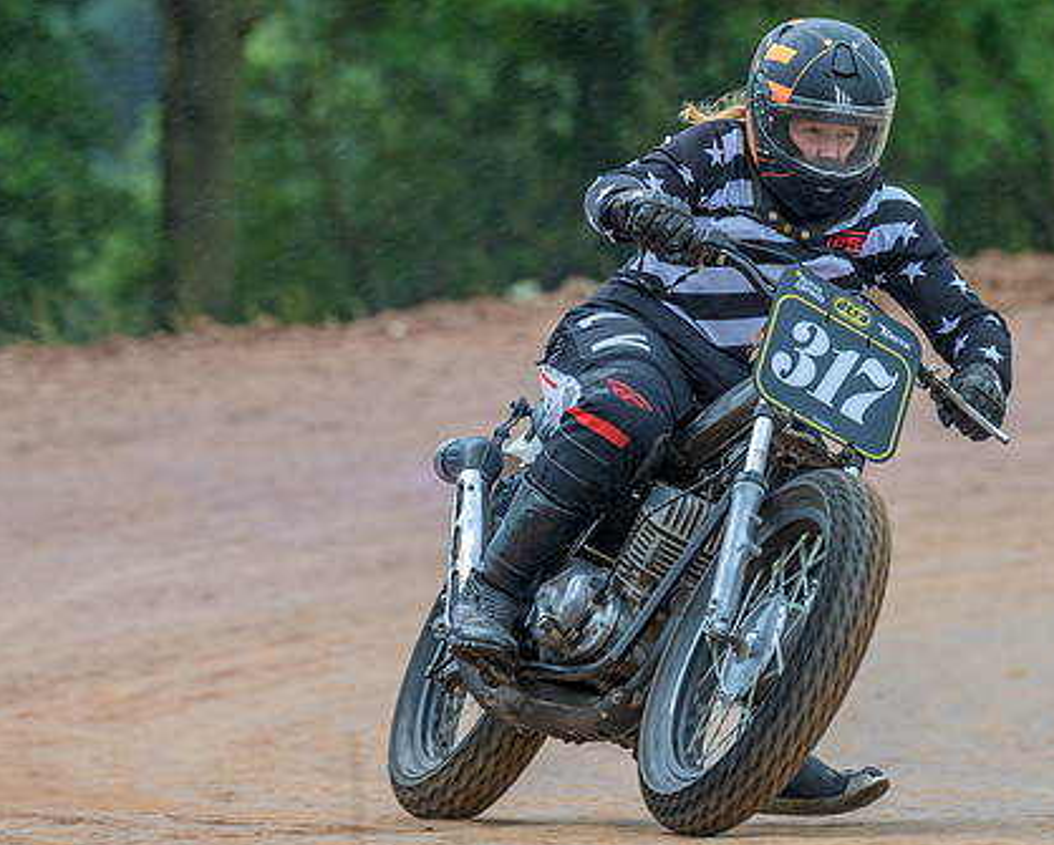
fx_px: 12174
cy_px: 424
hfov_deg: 5.0
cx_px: 603
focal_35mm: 390
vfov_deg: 4.0
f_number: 4
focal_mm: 200
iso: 250
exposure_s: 1/400
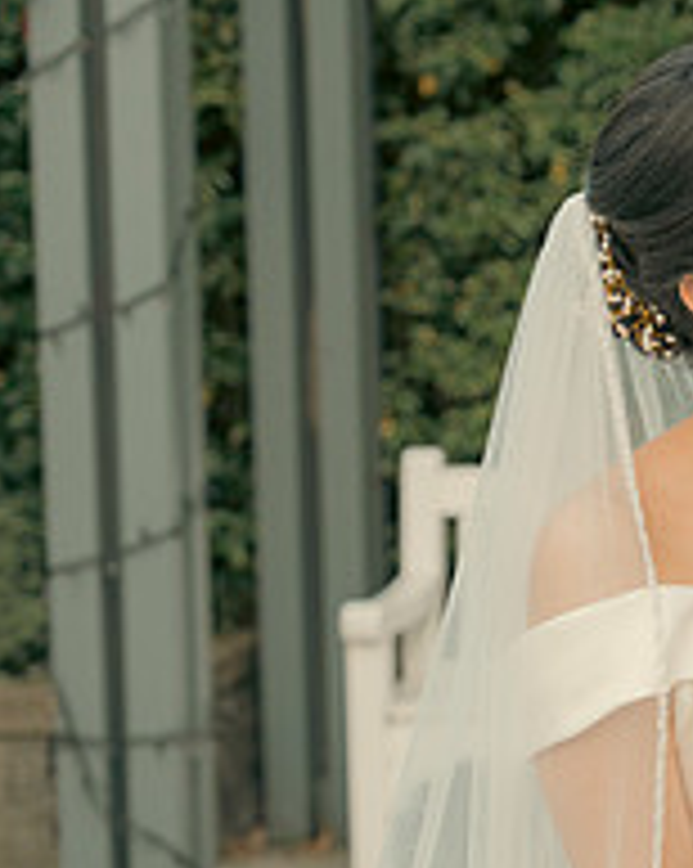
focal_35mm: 164
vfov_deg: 11.8
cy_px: 569
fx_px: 4211
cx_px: 1256
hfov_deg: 9.0
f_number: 3.5
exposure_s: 1/160
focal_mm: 58
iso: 125
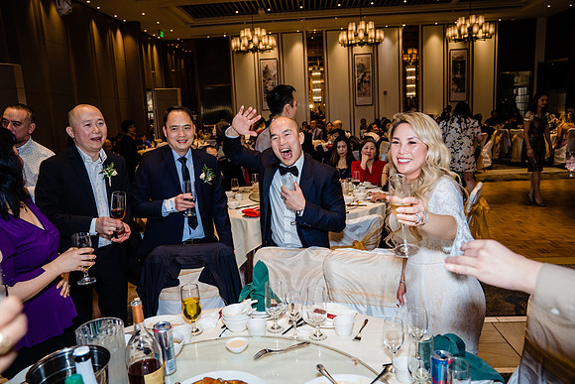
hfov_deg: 65.5
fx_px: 447
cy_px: 192
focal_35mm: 28
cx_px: 288
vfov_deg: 46.4
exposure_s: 1/200
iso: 1250
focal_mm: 28
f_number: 4
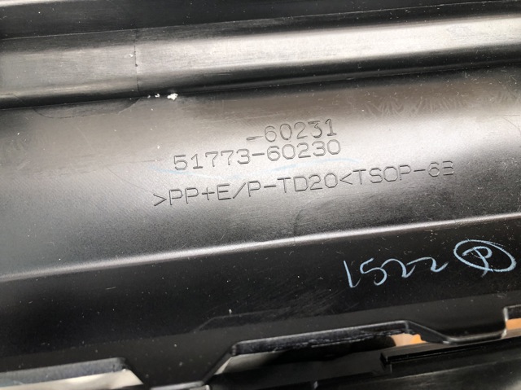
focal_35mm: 28
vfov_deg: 49.7
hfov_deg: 63.5
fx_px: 421
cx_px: 260
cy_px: 195
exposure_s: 1/24
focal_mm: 3.99
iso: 40
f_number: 1.8
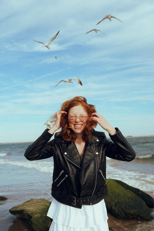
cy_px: 116
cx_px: 77
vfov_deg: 54.4
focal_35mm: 35
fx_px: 225
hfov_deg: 37.9
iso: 125
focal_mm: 35
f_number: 5.6
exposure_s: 1/400
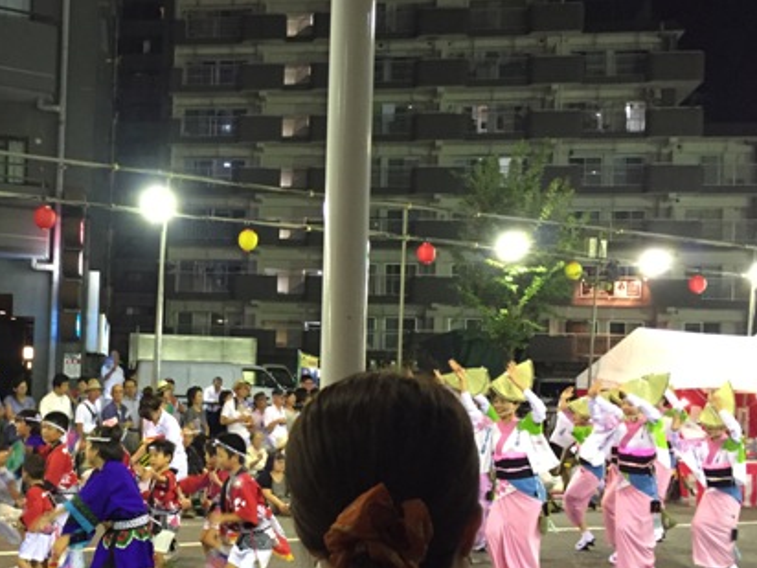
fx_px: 984
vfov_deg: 32.1
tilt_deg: +1.3
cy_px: 349
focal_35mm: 45
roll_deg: -2.9
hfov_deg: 41.1
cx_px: 213
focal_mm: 4.15
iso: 250
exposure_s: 1/20
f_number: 2.2
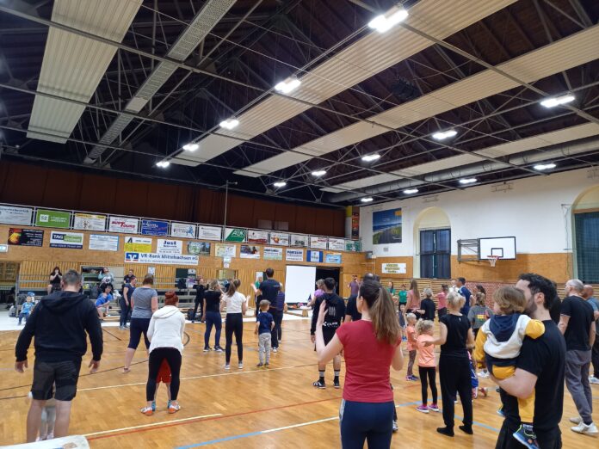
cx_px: 300
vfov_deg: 54.9
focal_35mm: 25
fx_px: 433
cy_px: 224
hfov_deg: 69.4
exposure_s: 1/50
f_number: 1.8
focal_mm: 4.65
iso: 320
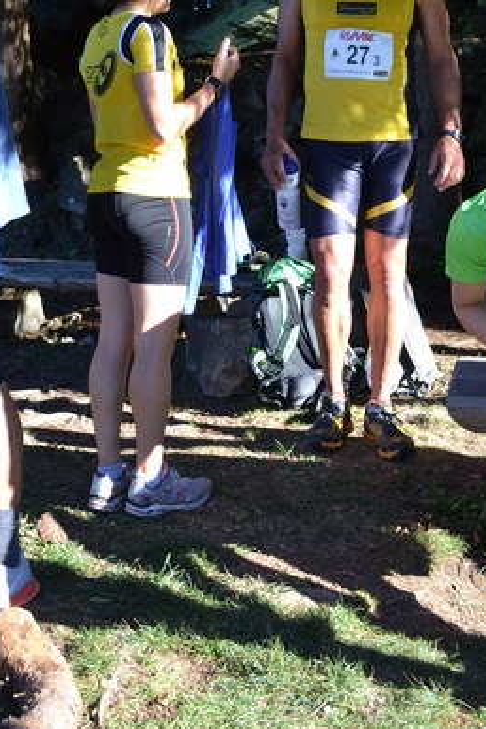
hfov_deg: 20.9
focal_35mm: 64
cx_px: 76
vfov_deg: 29.8
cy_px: 44
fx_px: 1296
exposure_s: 1/125
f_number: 5.6
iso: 180
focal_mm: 22
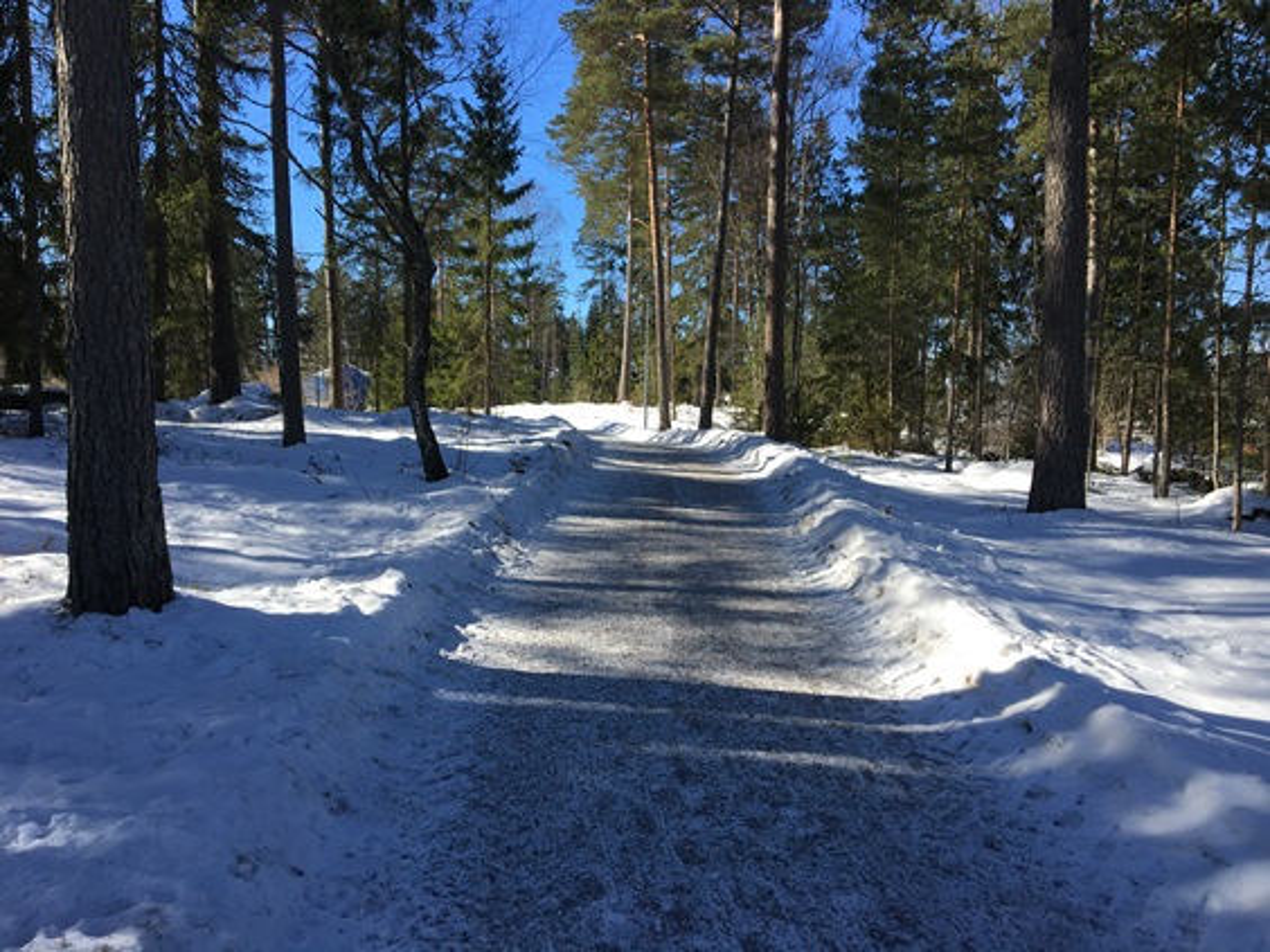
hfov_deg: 61.7
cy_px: 476
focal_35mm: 29
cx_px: 635
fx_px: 1064
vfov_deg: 48.2
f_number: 2.2
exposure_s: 1/1131
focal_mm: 4.15
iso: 25
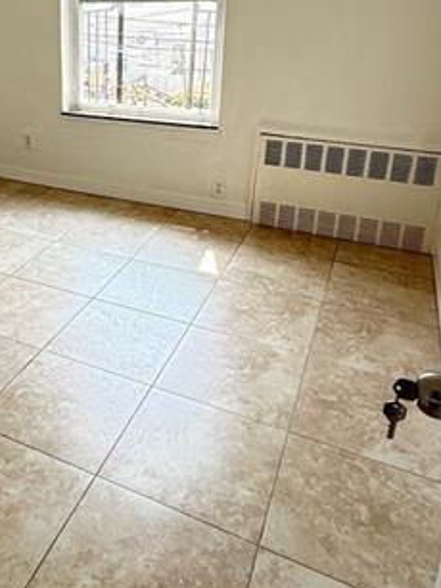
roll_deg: +1.0
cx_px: 42
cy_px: 169
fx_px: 595
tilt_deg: -15.7
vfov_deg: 51.0
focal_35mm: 35
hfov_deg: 37.9
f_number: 2.2
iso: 100
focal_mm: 2.22
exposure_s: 1/99
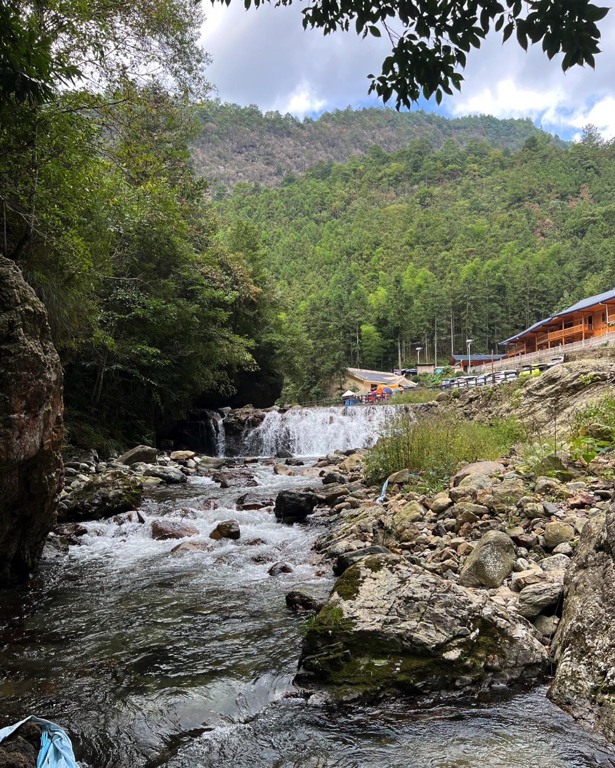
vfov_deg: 62.1
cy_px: 410
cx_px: 305
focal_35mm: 28
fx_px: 637
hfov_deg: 51.5
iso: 50
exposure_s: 1/391
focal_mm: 5.7
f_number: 1.5
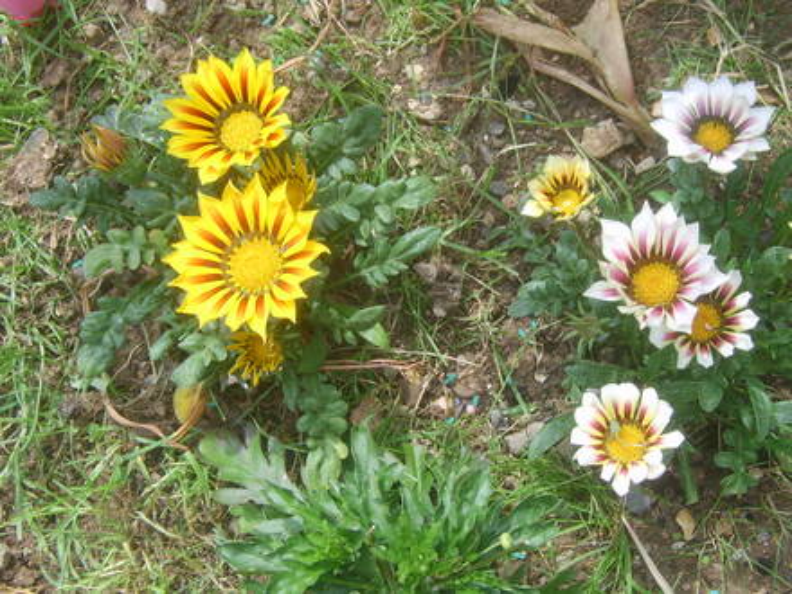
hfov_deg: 35.5
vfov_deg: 27.0
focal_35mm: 54
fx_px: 1235
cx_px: 396
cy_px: 297
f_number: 4.9
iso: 50
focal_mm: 14.04
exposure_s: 1/125
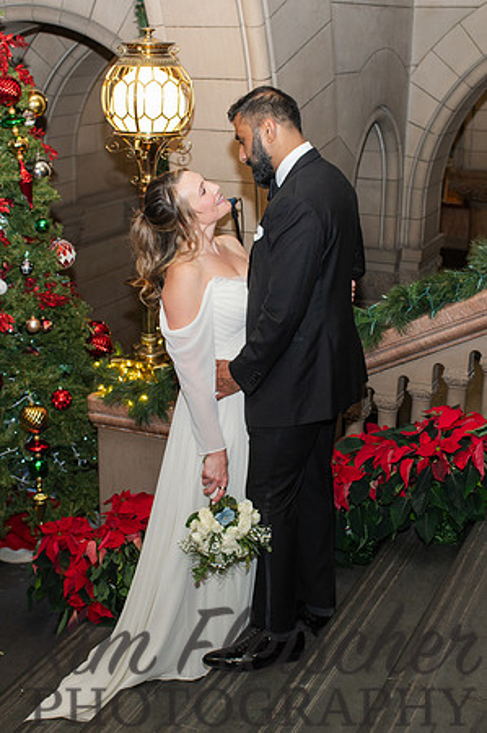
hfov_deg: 25.5
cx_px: 207
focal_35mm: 53
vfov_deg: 37.6
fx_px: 1076
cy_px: 367
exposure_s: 1/200
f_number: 4
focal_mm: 35
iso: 1000
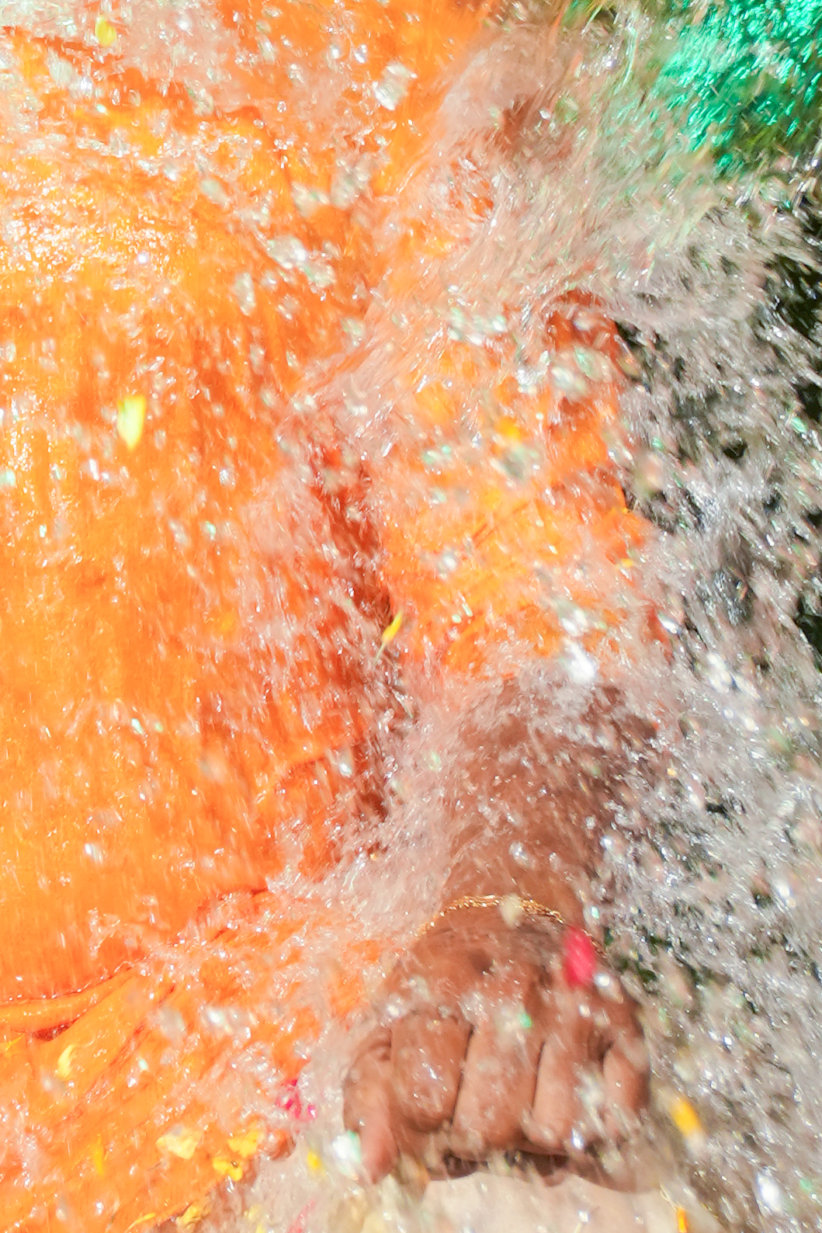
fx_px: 5136
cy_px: 103
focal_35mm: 150
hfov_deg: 9.0
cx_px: -147
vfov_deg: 13.6
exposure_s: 1/400
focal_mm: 34
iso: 640
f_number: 2.8
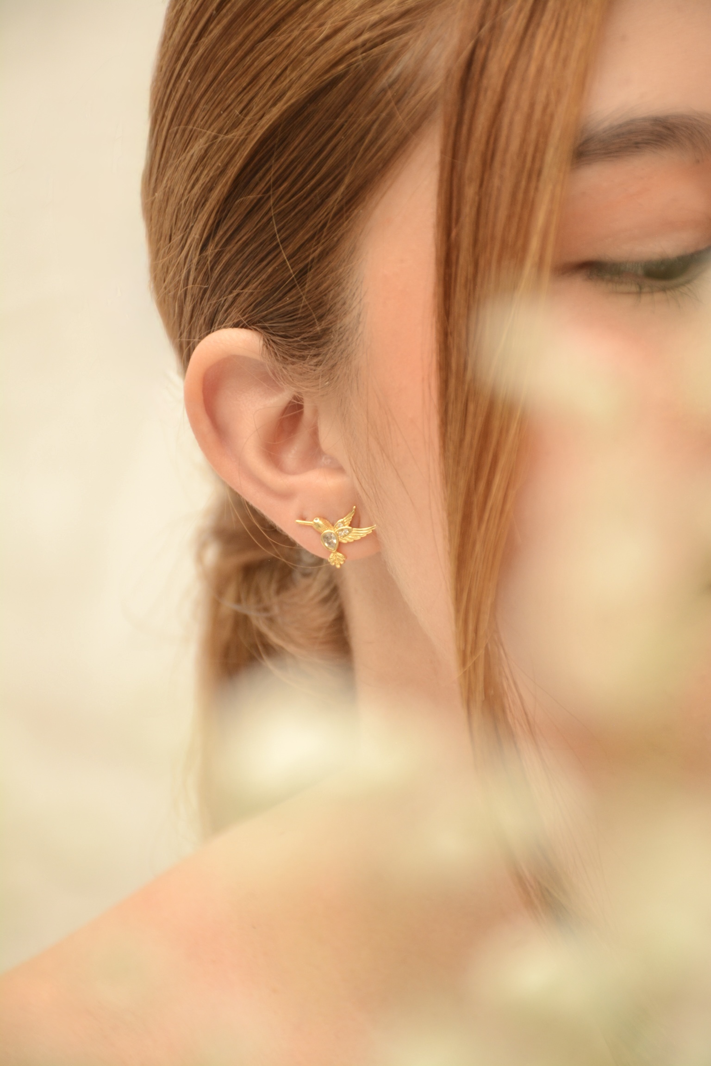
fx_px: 3777
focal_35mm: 128
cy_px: 533
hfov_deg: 10.8
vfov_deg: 16.1
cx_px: 356
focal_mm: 85
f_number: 5.3
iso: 500
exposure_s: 1/250
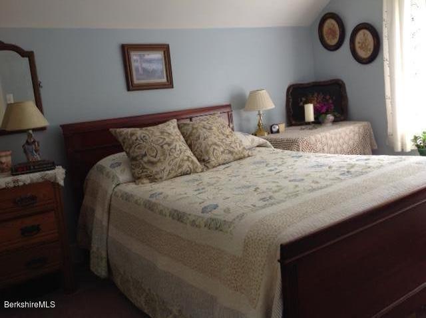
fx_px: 430
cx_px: 213
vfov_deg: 40.6
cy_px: 159
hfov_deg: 52.7
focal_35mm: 35
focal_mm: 4.28
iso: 50
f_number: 2.4
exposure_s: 1/20
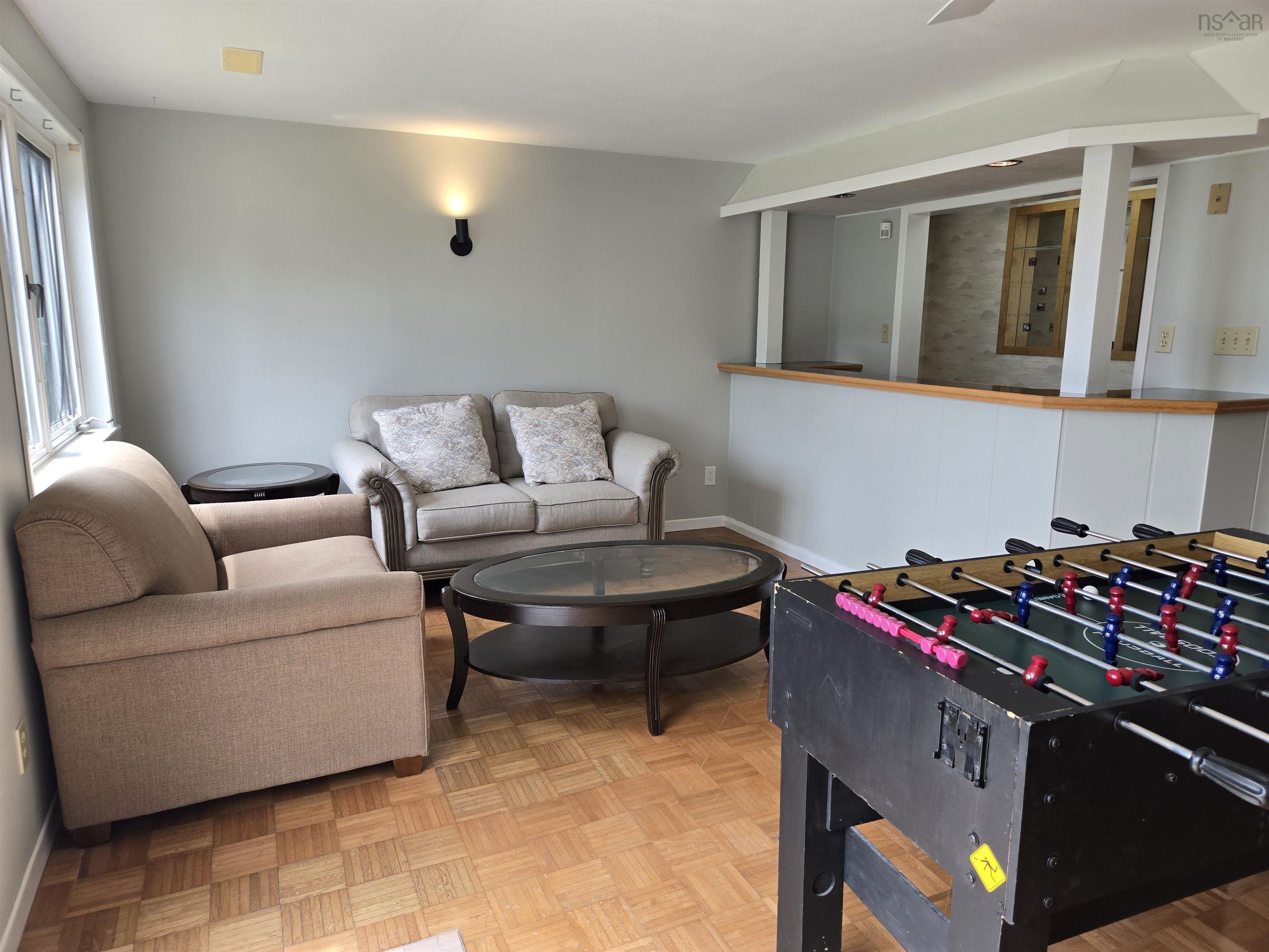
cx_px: 634
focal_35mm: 23
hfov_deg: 73.9
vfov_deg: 58.9
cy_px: 476
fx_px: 843
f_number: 1.8
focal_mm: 5.4
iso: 64
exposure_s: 1/120
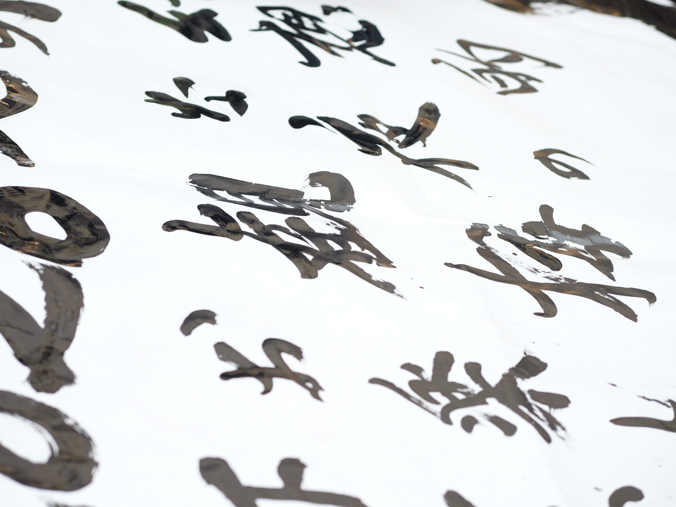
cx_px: 338
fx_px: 2187
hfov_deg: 17.6
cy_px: 254
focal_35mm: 112
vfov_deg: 13.2
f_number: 2
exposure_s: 1/125
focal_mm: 56
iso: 400
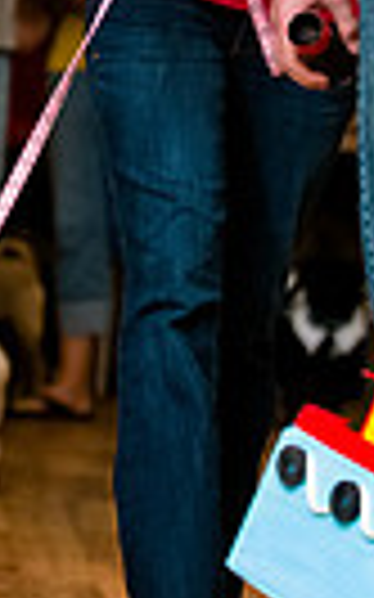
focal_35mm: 413
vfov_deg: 5.1
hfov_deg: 3.2
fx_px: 6743
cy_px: -45
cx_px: 128
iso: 200
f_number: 2.8
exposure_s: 1/200
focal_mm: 80
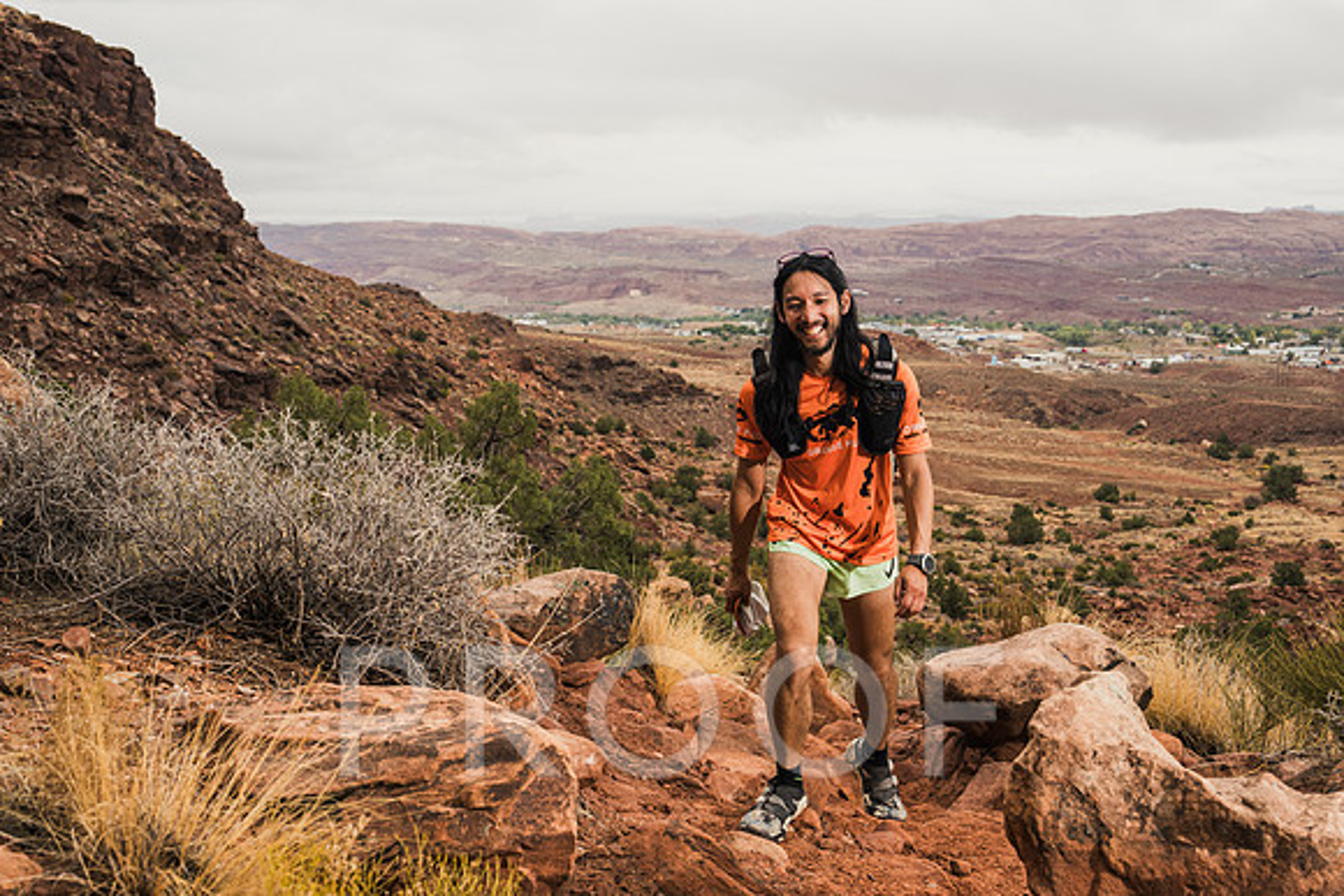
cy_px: 448
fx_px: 1637
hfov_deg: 44.6
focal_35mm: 44
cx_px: 672
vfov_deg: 30.6
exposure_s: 1/320
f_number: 6.3
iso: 200
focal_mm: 42
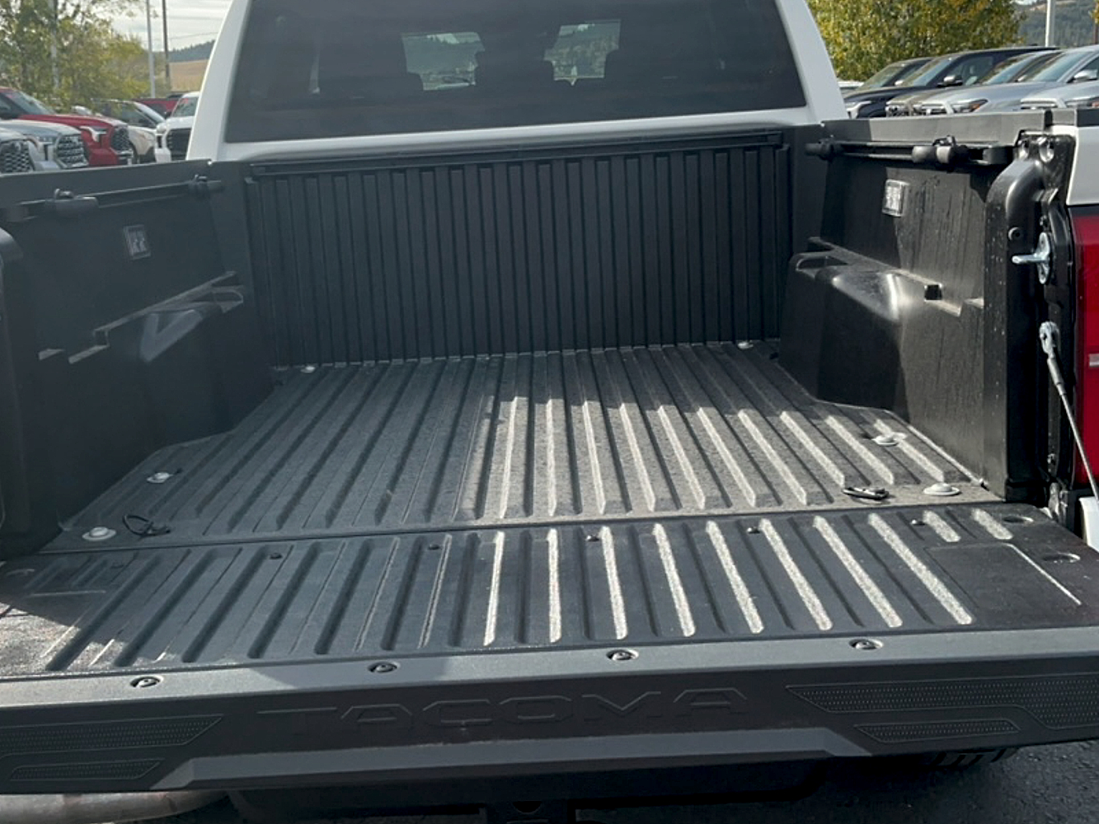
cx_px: 495
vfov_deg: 39.6
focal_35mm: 36
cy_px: 372
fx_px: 1143
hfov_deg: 51.3
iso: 32
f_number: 1.8
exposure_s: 1/883
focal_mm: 3
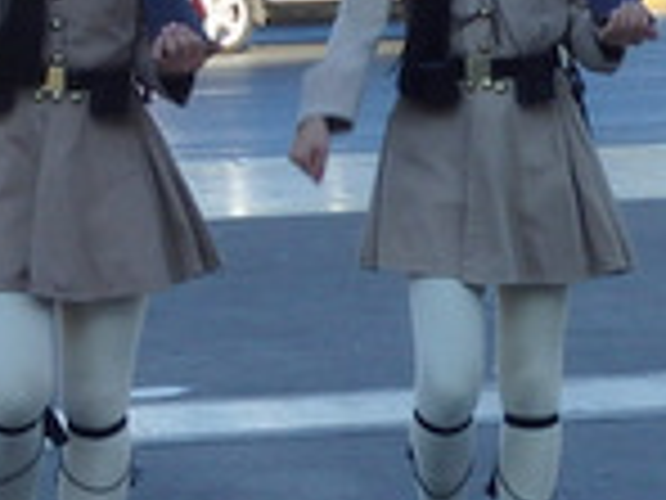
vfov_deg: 7.3
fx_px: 3906
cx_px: 441
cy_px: 47
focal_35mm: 203
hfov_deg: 9.7
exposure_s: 1/250
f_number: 5.3
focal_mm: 10.7
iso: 125
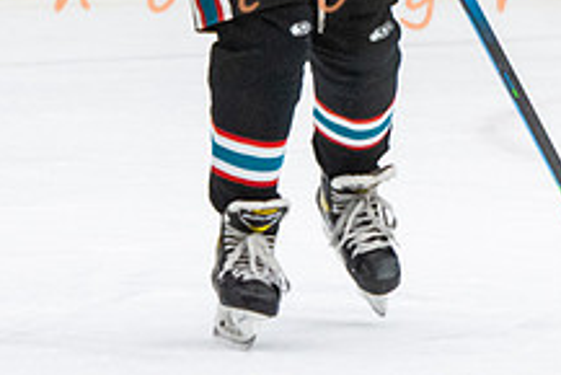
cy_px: -244
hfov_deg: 3.2
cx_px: 434
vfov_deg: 2.1
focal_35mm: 650
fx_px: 10136
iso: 1400
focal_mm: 130
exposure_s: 1/640
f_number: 2.8
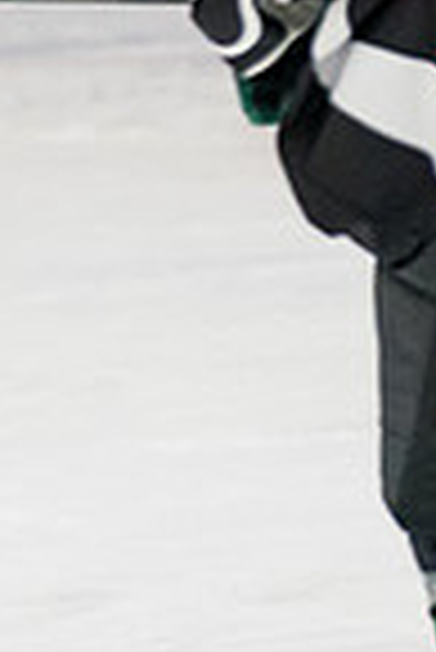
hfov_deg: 1.1
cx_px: -508
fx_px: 21982
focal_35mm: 1213
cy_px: -264
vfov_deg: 1.7
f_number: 2.8
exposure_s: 1/1000
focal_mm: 150
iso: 2000
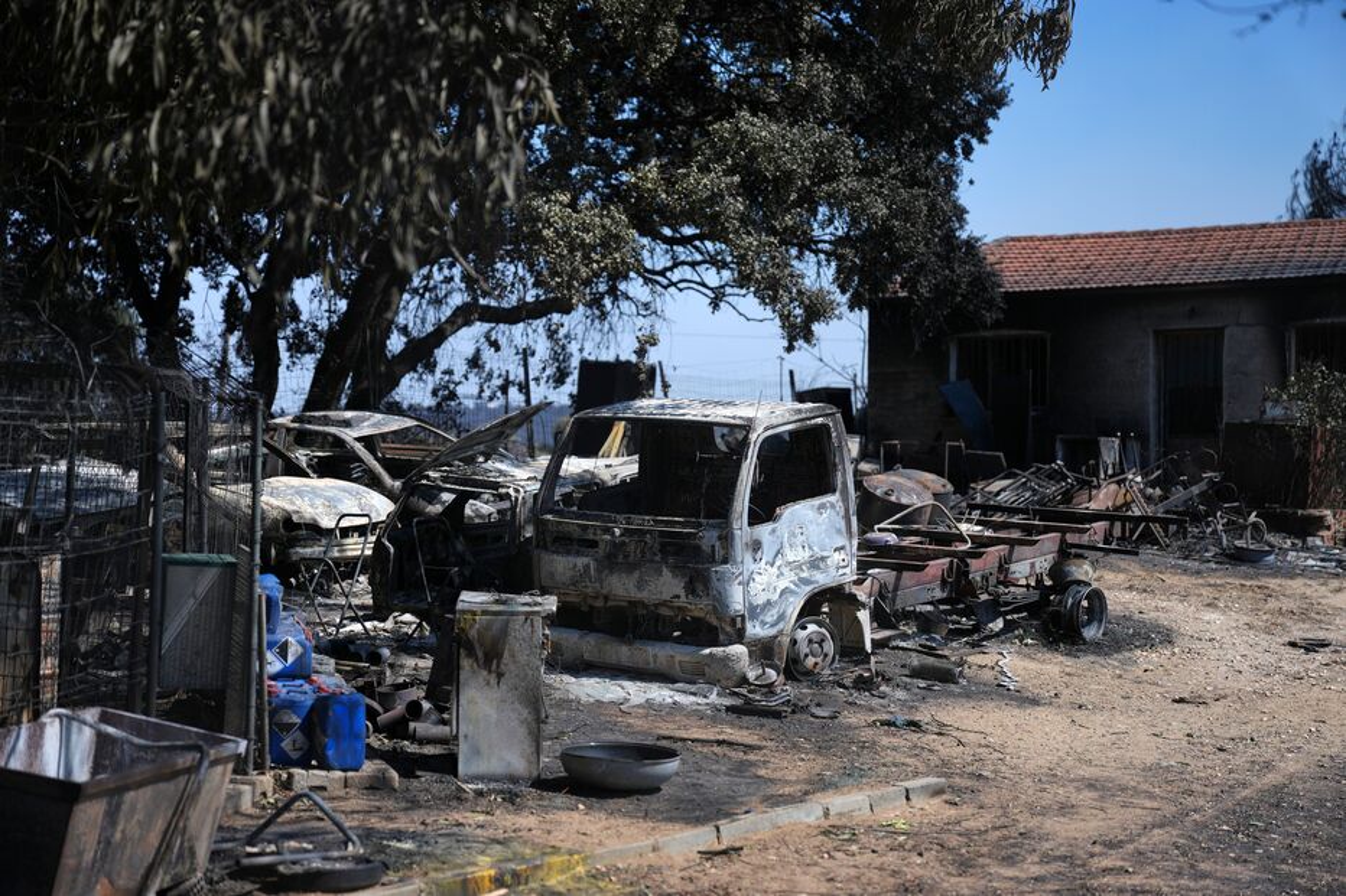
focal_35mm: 70
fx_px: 2617
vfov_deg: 19.4
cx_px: 673
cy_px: 448
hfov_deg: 28.8
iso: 100
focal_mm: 70
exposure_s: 1/8000
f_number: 2
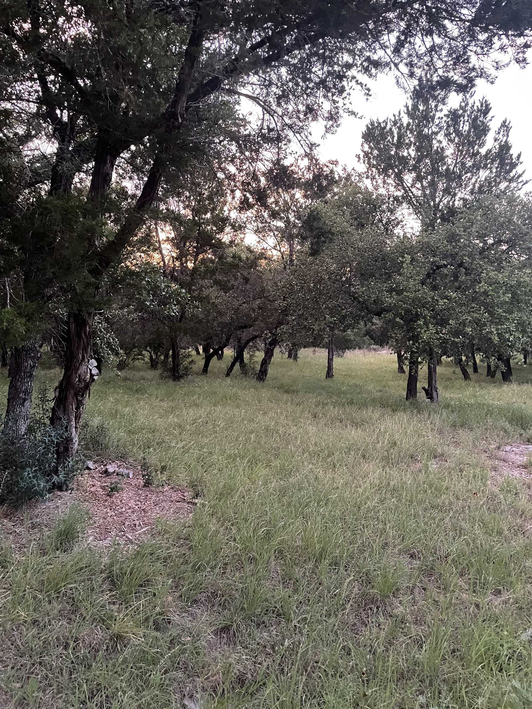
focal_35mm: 26
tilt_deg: -0.4
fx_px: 533
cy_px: 354
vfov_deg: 67.3
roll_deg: -1.6
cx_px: 266
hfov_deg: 53.1
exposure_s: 1/35
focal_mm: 4.2
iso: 640
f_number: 1.6
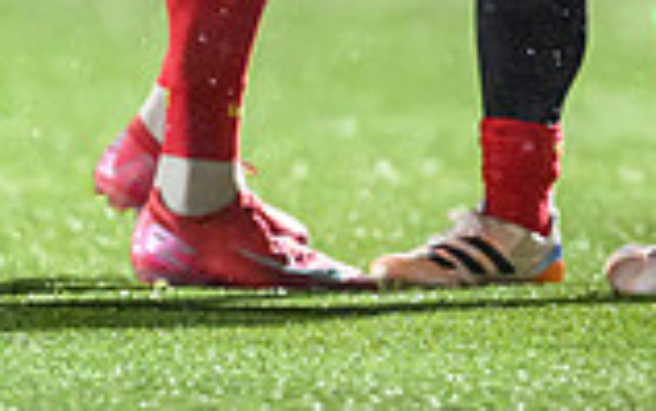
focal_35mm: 2315
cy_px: -203
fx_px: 41417
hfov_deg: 0.9
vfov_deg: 0.6
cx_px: 356
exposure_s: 1/1000
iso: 6400
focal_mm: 400
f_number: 3.2
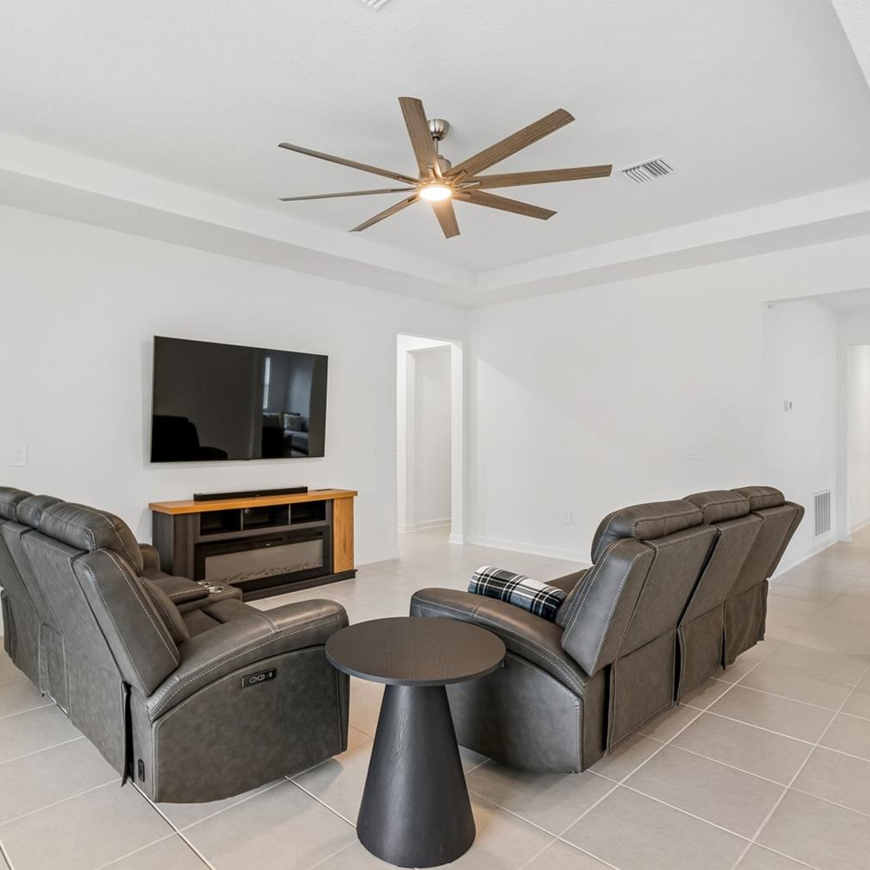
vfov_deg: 74.8
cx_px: 385
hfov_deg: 74.6
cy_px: 439
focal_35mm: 20
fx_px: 569
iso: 100
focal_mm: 10
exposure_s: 1/6
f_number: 7.1
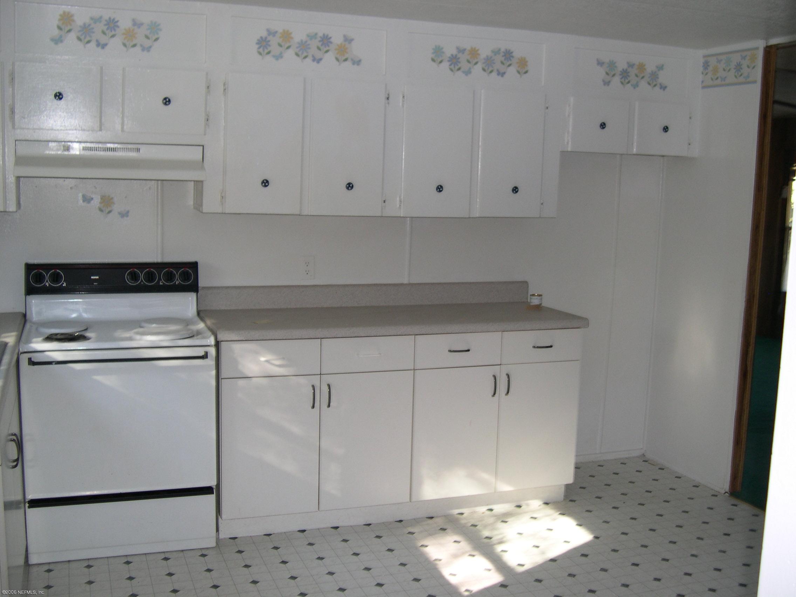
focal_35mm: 38
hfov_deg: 49.0
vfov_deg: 37.7
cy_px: 298
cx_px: 398
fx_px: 874
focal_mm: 8
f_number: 2.8
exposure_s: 1/30
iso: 100
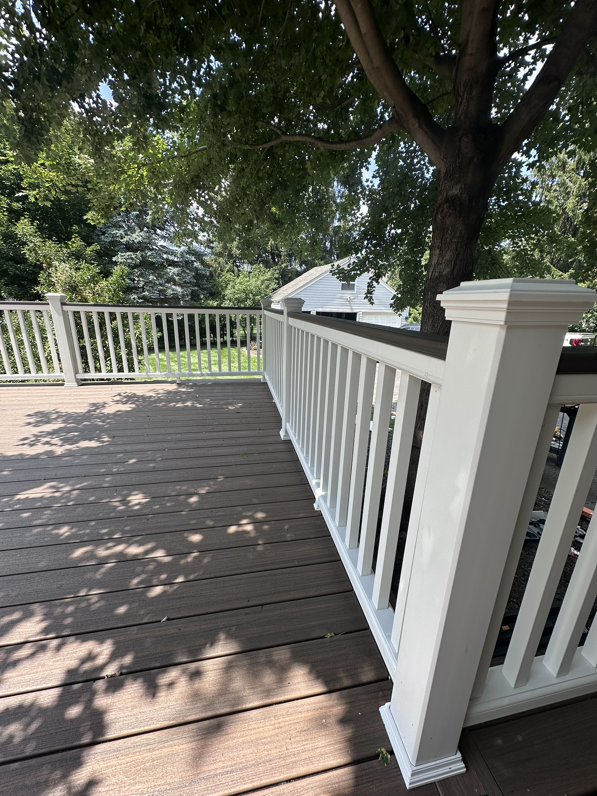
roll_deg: -2.4
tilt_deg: -15.8
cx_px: 298
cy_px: 398
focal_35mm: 14
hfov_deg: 85.7
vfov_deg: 102.1
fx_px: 322
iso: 40
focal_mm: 2.22
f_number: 2.2
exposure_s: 1/489
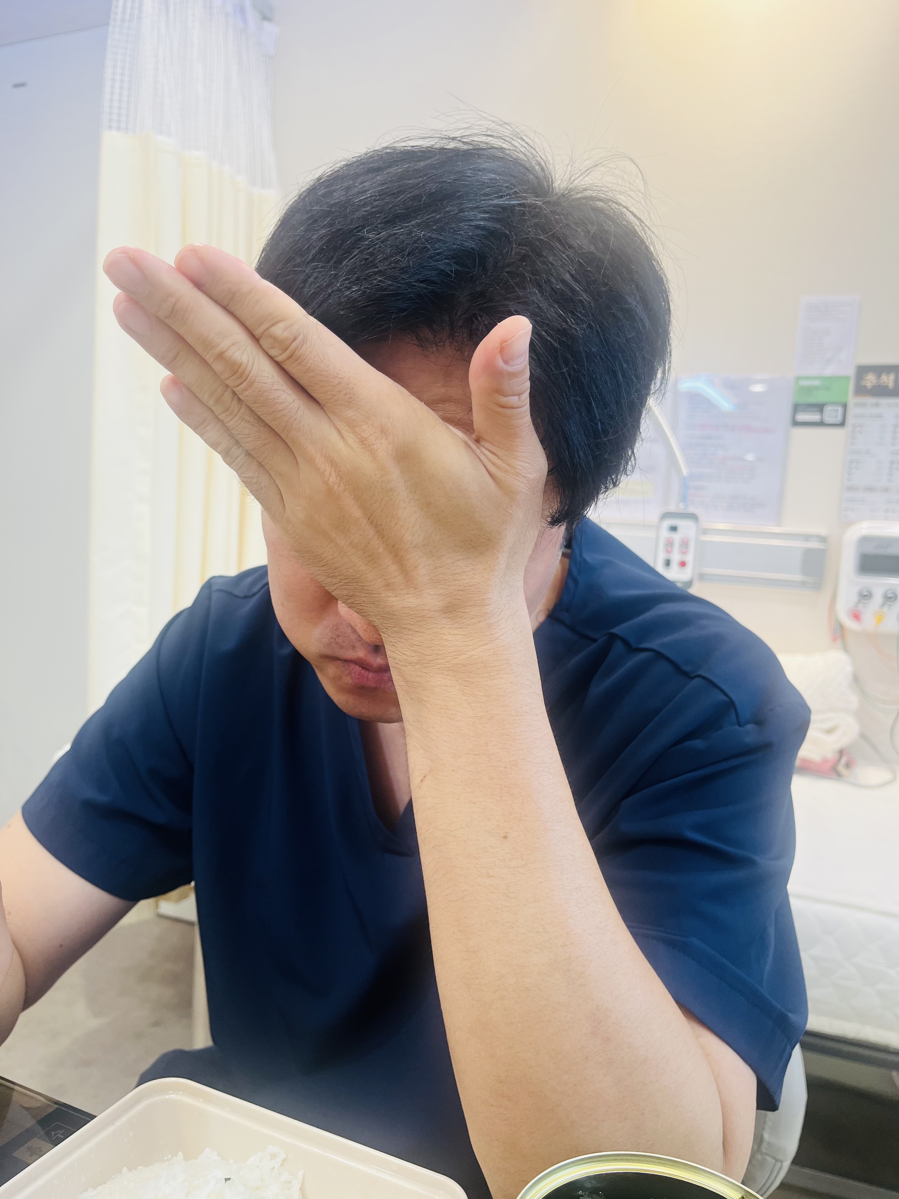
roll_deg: -2.7
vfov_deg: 67.3
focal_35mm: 26
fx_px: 900
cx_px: 450
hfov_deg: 53.1
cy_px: 600
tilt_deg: -4.6
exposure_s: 1/60
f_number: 1.6
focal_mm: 5.1
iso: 64
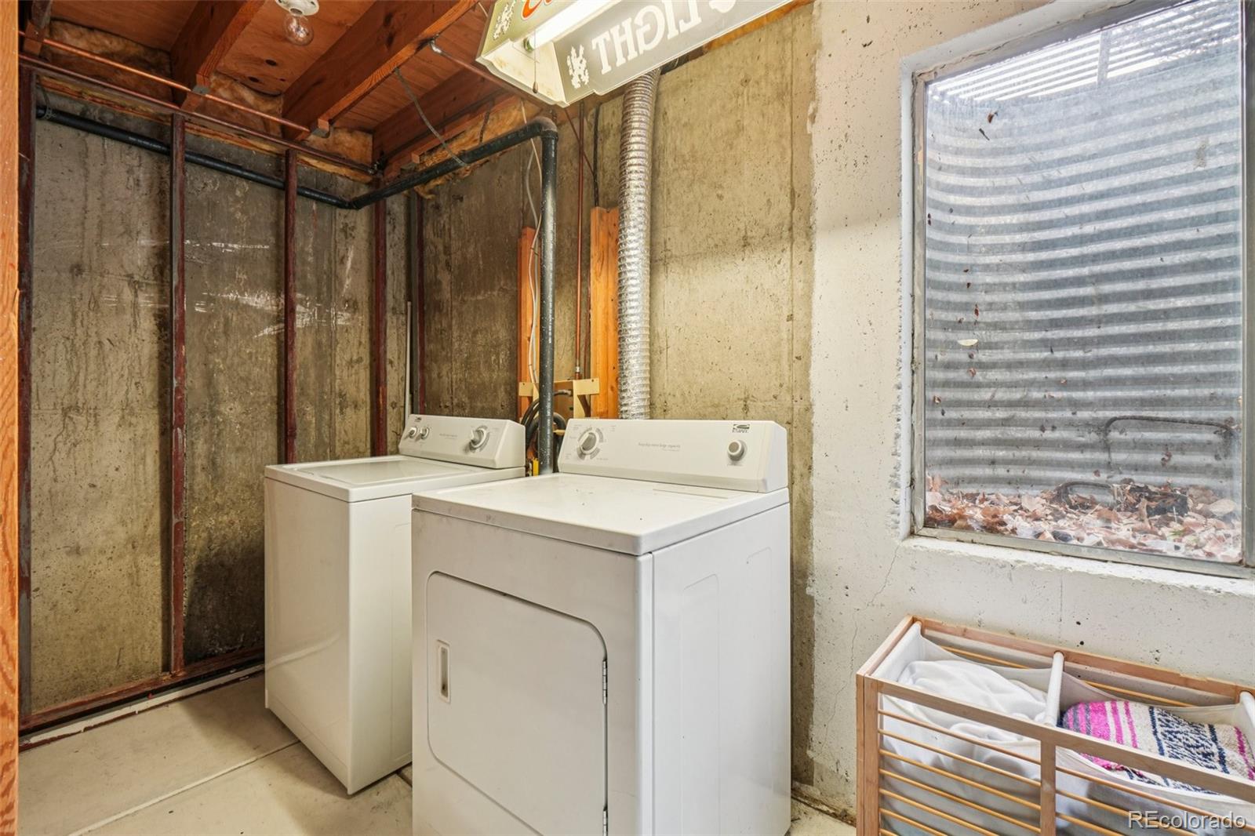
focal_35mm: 15
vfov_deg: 77.3
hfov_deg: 100.4
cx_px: 628
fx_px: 523
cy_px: 418
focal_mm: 10
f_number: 8
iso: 400
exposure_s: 1/10
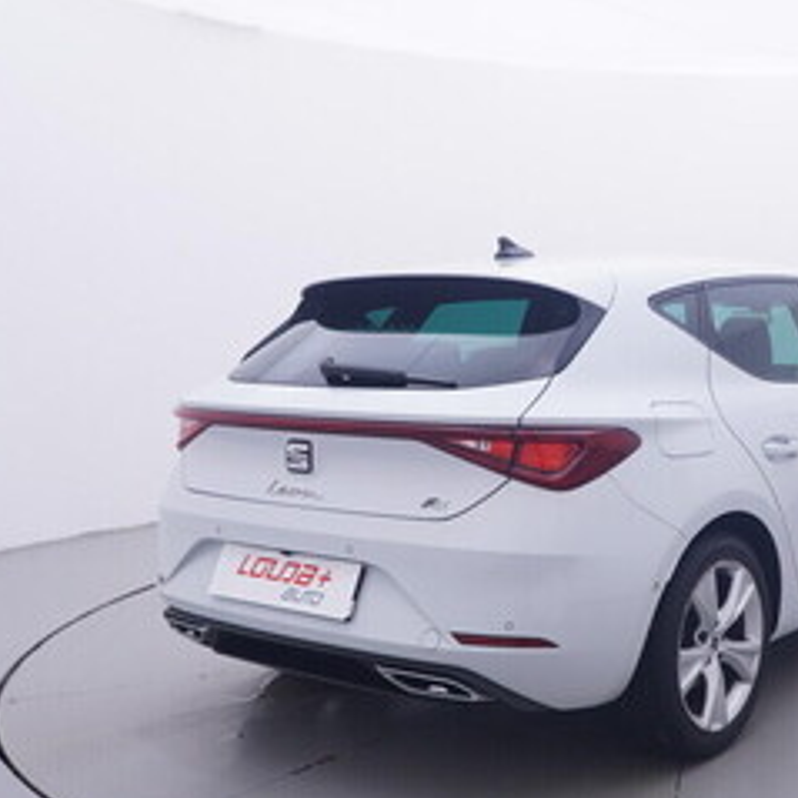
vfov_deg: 38.4
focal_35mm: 44
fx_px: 1147
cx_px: 710
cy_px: 389
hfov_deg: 36.2
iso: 200
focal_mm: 15
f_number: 5
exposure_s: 1/80
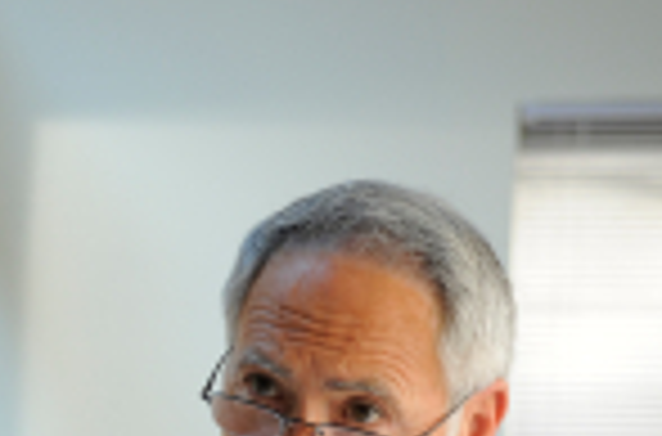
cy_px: 593
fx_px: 2126
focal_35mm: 116
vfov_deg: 11.4
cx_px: 101
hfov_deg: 17.5
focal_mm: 40
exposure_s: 1/200
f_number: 2.8
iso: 320
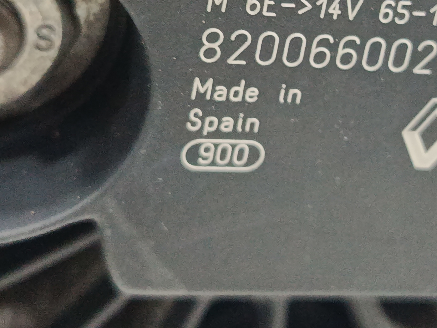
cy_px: 34
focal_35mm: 95
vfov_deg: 15.4
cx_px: 315
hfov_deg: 20.5
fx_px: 1199
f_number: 1.7
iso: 2362
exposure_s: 1/25
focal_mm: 5.24
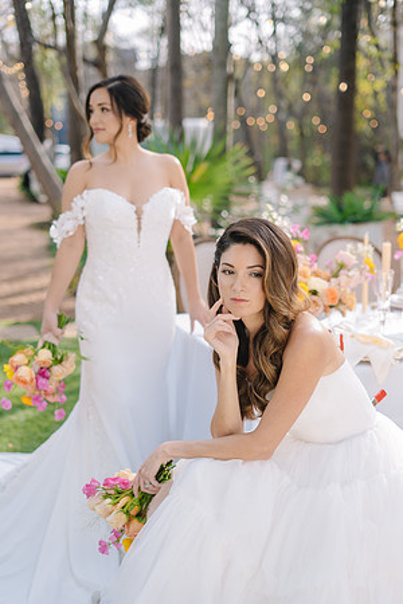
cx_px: 202
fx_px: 840
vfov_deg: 39.6
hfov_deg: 27.0
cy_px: 302
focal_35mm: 50
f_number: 2.2
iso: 50
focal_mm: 50
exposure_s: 1/200
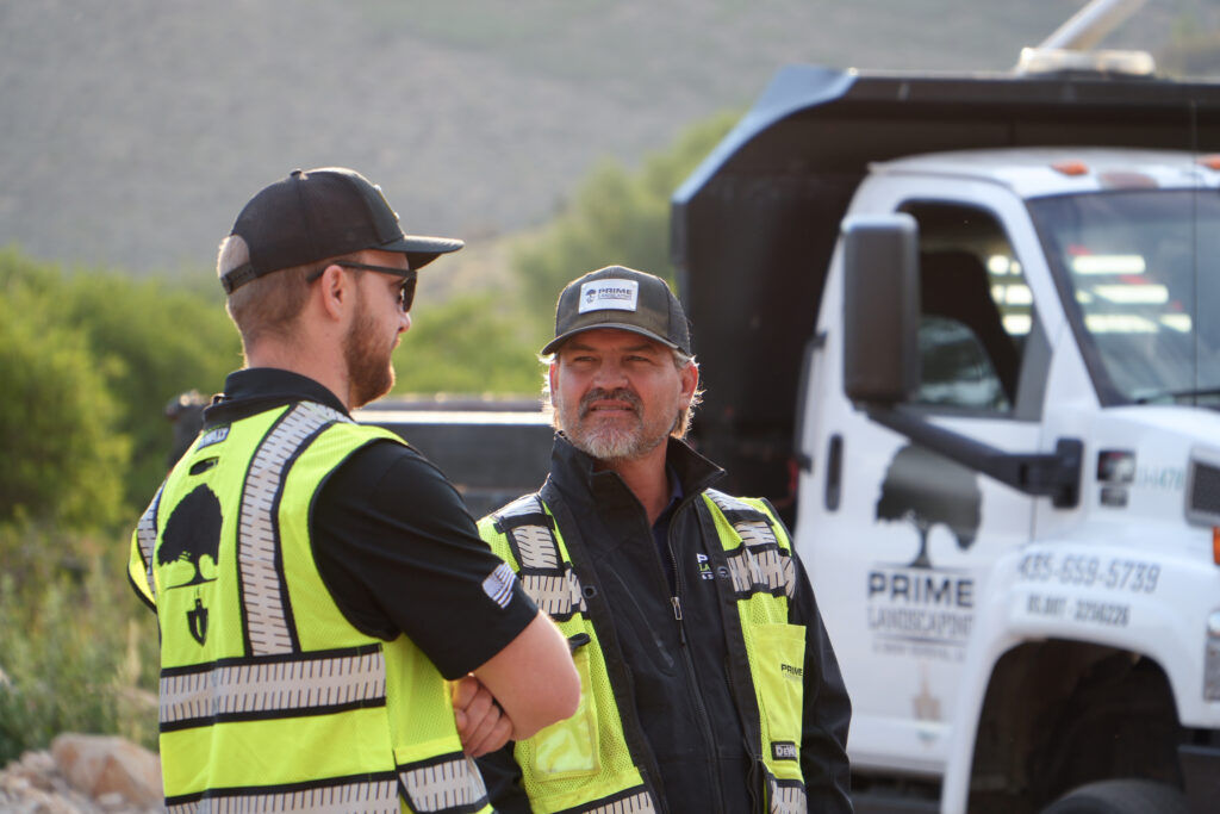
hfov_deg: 13.0
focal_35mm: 158
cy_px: 407
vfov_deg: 8.7
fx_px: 5338
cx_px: 610
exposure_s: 1/250
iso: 100
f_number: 4
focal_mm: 105
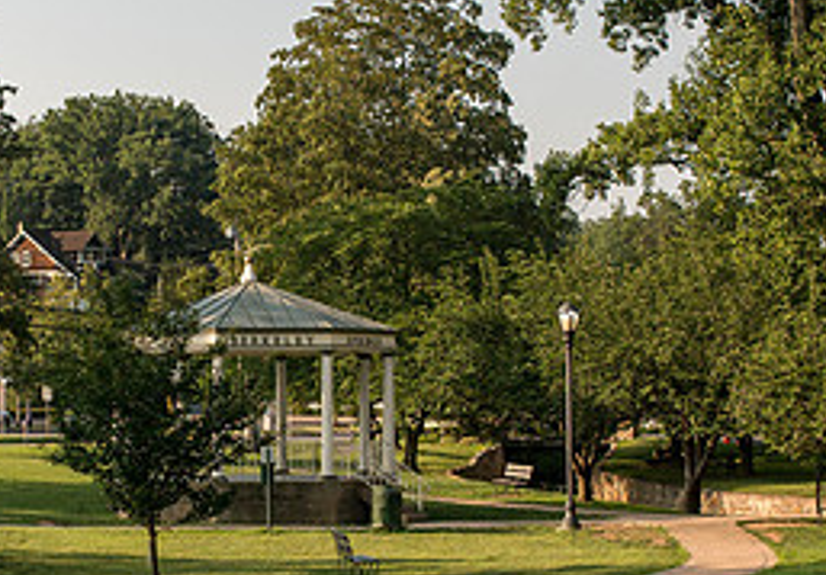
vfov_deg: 12.2
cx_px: 256
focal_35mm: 116
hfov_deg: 17.3
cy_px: 394
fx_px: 2699
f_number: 5
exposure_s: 1/60
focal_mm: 50
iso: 500
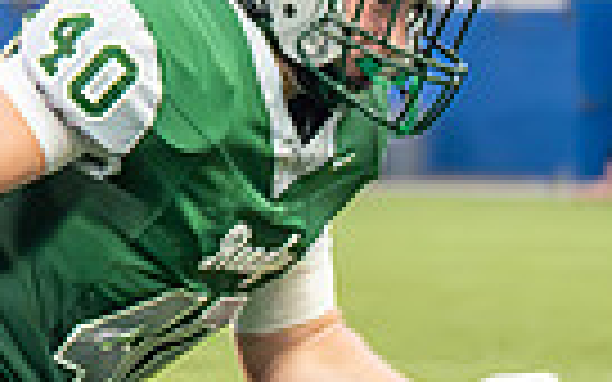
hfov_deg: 4.2
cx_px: 1186
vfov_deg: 2.7
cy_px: 625
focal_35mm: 494
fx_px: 8239
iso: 2000
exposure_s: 1/1250
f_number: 2.8
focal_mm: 70
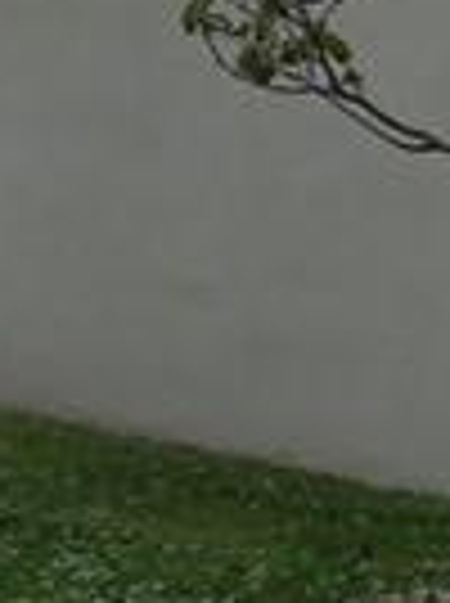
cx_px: 1890
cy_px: -32
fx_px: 4921
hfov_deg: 4.7
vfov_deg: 7.0
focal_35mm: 283
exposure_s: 1/640
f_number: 4
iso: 80
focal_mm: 6.37
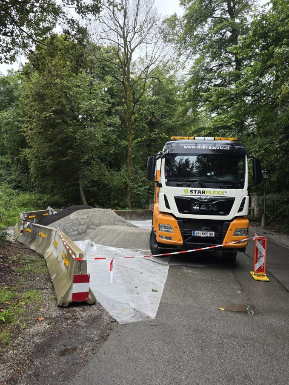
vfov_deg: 67.3
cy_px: 197
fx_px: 290
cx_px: 146
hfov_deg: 53.0
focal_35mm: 26
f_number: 1.7
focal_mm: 6.3
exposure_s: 1/100
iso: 20
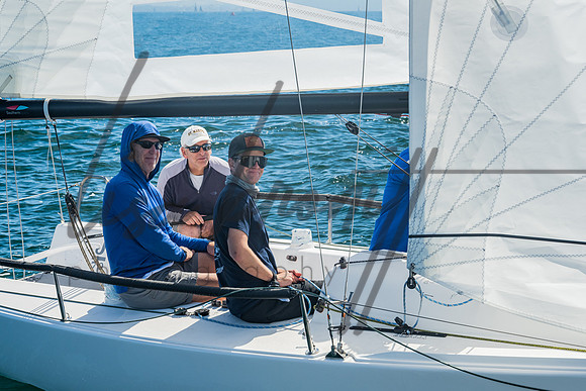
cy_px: 184
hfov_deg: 22.1
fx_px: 1501
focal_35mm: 92
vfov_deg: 14.8
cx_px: 297
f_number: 10
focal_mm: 80
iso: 400
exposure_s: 1/320
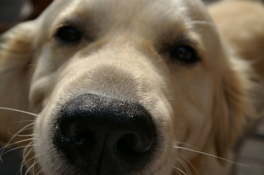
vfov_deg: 25.7
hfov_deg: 37.9
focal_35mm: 52
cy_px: 88
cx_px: 132
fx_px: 385
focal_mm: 35
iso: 200
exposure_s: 1/125
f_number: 8
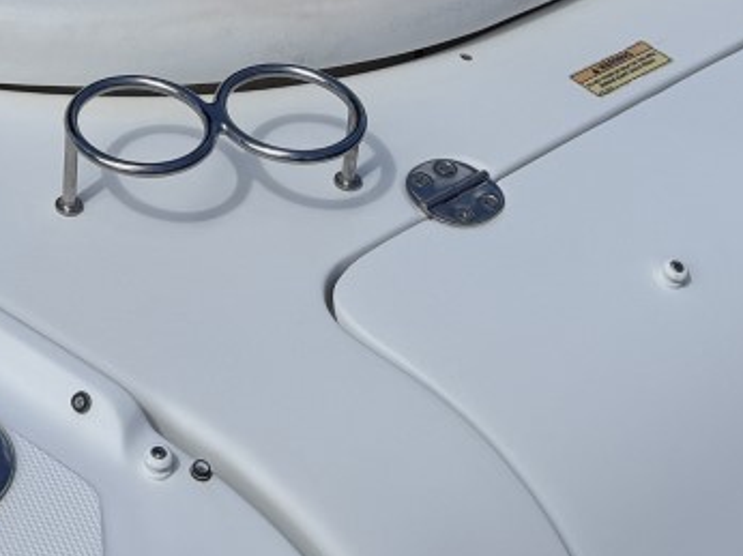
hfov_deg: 18.9
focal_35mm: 100
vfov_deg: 13.7
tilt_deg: -20.1
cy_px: -337
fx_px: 2145
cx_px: -54
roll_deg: -0.1
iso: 80
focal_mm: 6.76
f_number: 1.78
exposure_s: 1/8130
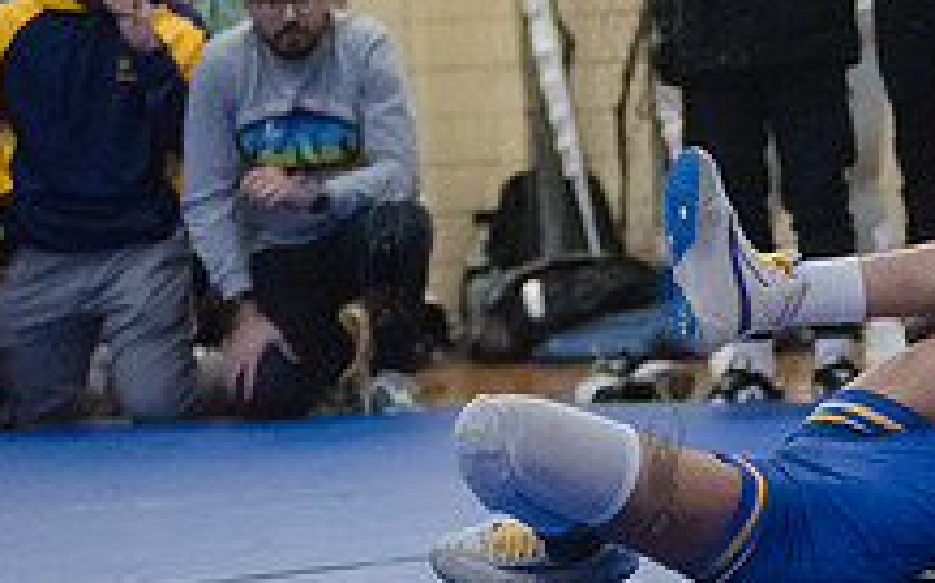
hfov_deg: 7.8
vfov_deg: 4.9
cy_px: 429
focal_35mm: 268
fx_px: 6826
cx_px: 959
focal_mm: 80
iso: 8000
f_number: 3.2
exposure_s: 1/400
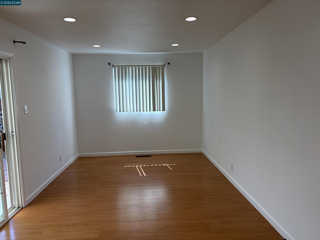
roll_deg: +0.9
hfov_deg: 67.3
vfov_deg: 53.1
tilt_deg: -6.4
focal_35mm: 26
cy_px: 120
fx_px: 240
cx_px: 160
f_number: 1.6
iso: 50
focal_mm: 5.96
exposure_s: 1/242
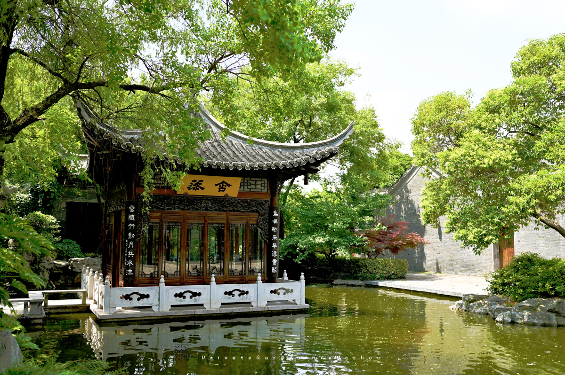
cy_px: 188
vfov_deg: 37.8
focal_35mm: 35
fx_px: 549
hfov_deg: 54.5
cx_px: 282
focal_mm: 35
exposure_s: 1/1000
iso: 125
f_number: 2.8
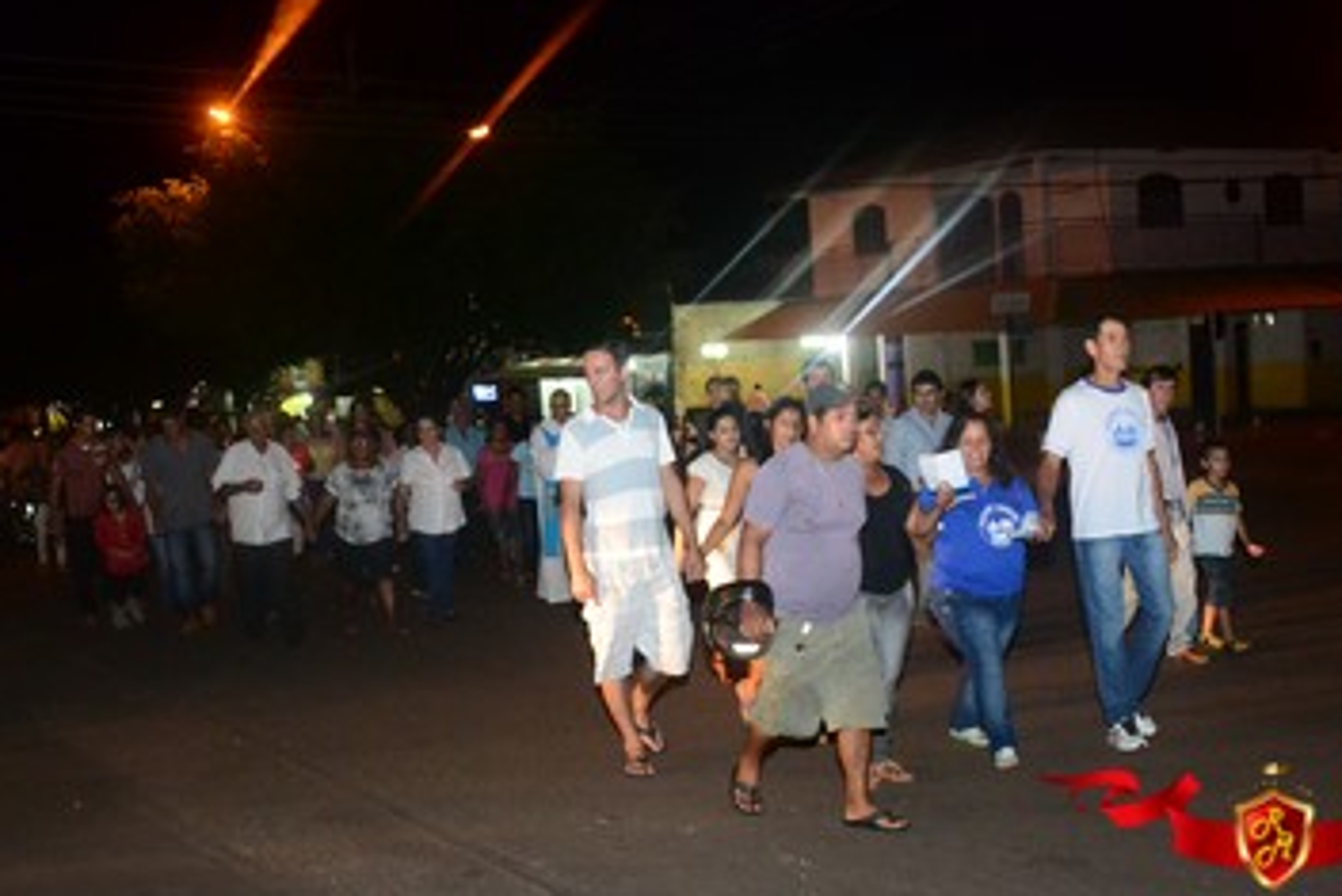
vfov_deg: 29.3
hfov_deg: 42.7
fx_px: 1715
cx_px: 702
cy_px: 438
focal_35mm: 46
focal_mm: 24
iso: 3200
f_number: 3.8
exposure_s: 1/60
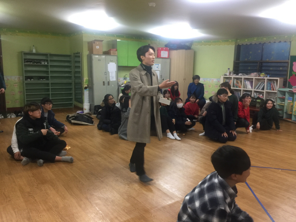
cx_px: 148
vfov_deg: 48.2
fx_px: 248
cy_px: 111
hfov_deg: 61.7
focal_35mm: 29
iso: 64
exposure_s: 1/15
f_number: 2.2
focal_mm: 4.15
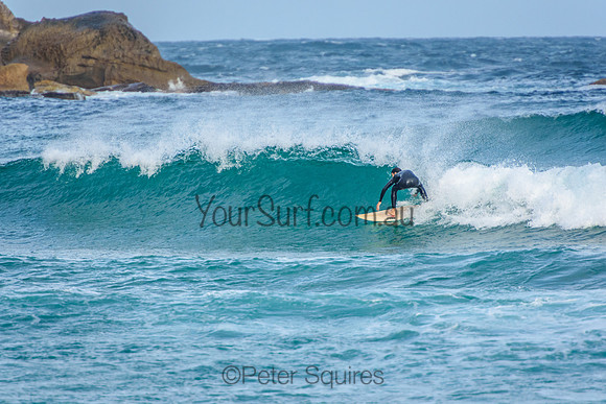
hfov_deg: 3.4
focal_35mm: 600
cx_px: 303
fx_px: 10102
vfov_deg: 2.3
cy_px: 202
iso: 640
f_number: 5.6
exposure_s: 1/1600
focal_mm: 400
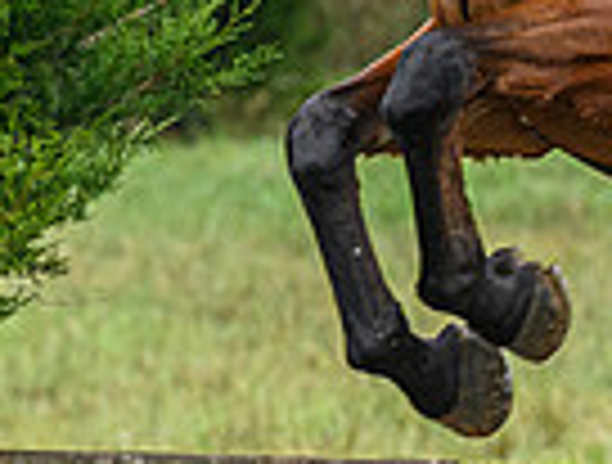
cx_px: 672
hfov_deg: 3.7
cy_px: -210
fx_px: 9474
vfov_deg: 2.8
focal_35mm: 534
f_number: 3.5
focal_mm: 82
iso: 1000
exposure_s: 1/800
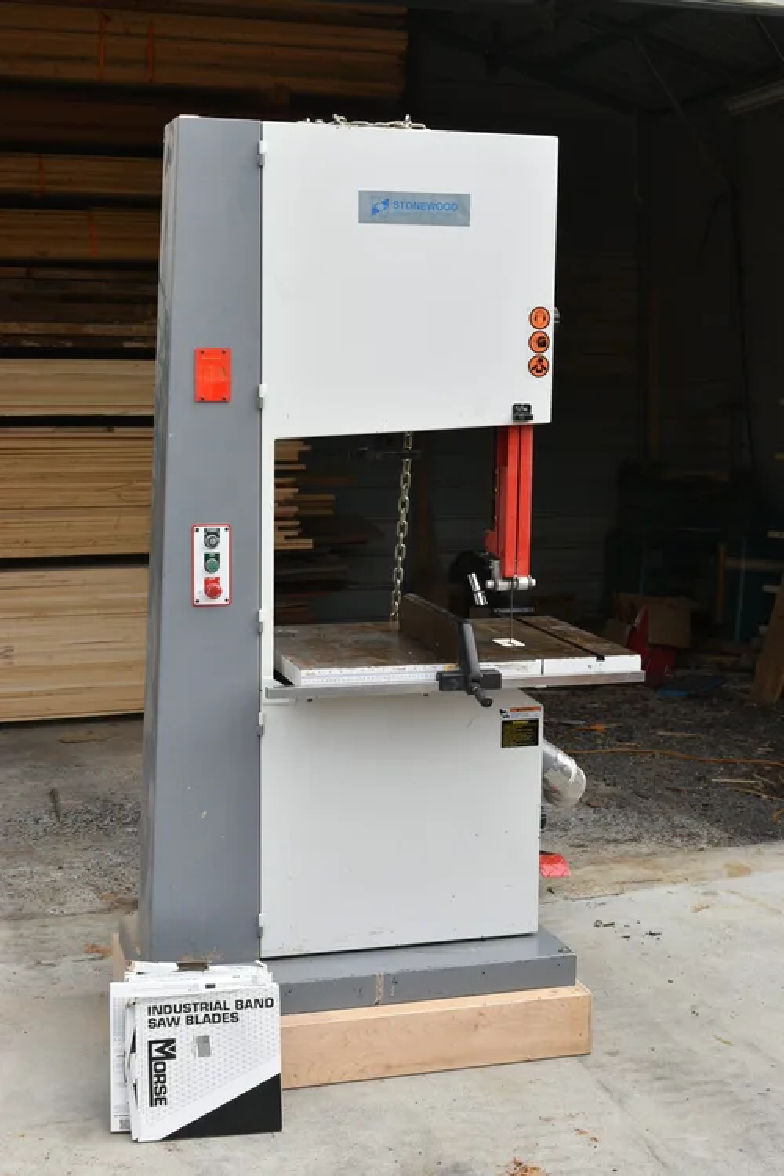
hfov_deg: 26.5
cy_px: 588
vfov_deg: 38.9
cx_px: 392
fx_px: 1666
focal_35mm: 51
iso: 180
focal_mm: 34
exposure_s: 1/250
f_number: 8
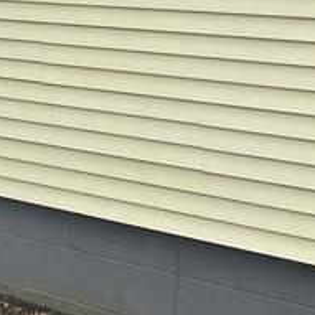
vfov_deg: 13.2
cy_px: -198
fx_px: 1266
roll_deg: -0.7
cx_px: -190
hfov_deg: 13.2
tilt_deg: +8.1
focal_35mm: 123
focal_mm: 4.2
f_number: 1.6
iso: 32
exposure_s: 1/716
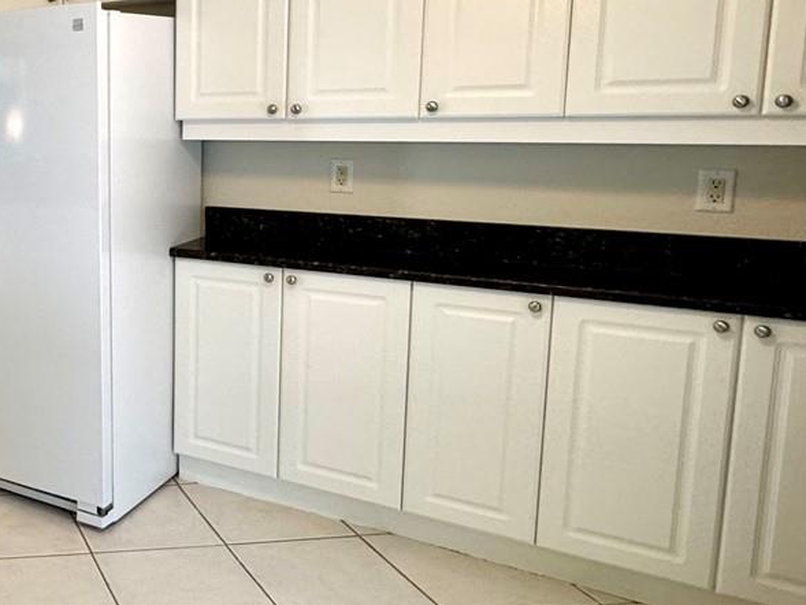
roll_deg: +1.3
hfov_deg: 39.4
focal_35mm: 38
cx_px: -96
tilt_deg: -8.7
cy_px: 219
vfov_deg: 37.5
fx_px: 885
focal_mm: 2.22
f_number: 2.2
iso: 250
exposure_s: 1/120
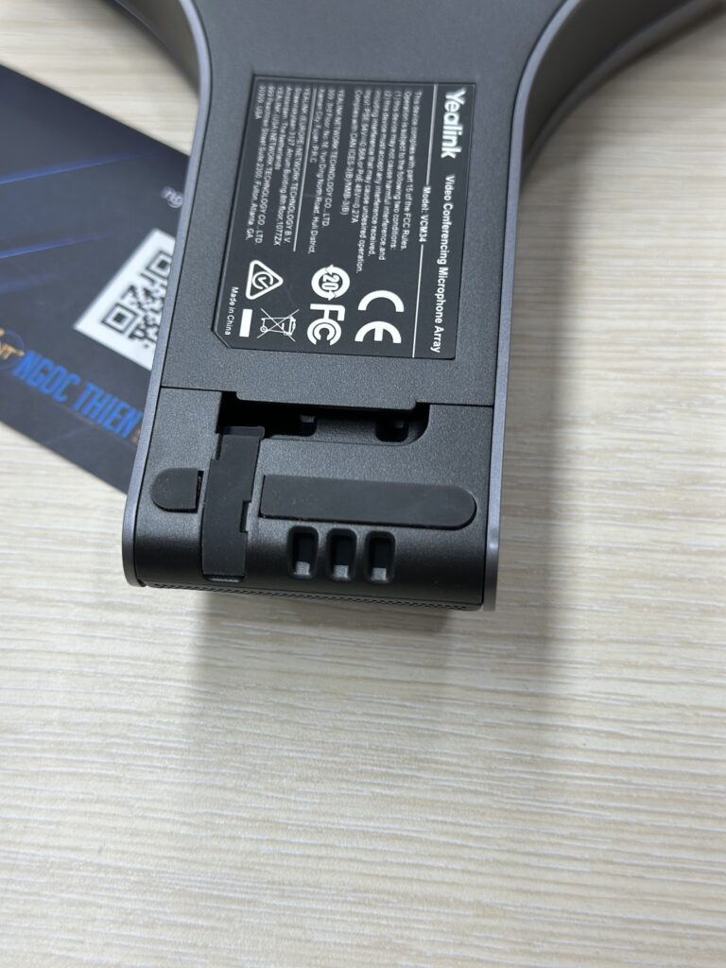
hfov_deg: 30.3
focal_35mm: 48
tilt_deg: -64.6
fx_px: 1342
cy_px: 484
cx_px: 363
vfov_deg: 39.7
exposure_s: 1/100
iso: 100
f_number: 1.78
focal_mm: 6.86
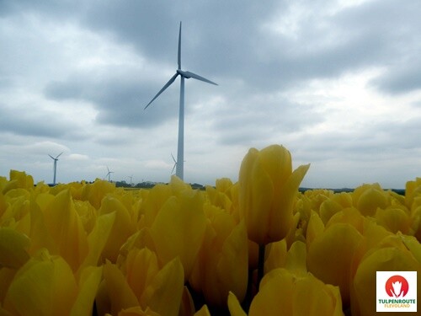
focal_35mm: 25
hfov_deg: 69.4
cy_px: 158
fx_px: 304
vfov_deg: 54.9
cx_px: 210
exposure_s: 1/1000
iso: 80
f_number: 3.3
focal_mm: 4.3
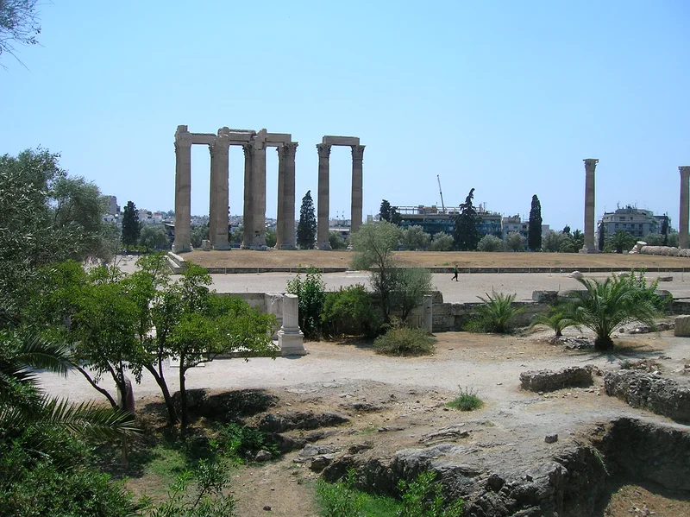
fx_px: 677
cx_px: 345
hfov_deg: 54.0
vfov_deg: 41.8
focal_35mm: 34
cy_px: 258
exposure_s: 1/564
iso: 50
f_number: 4.9
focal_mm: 5.7
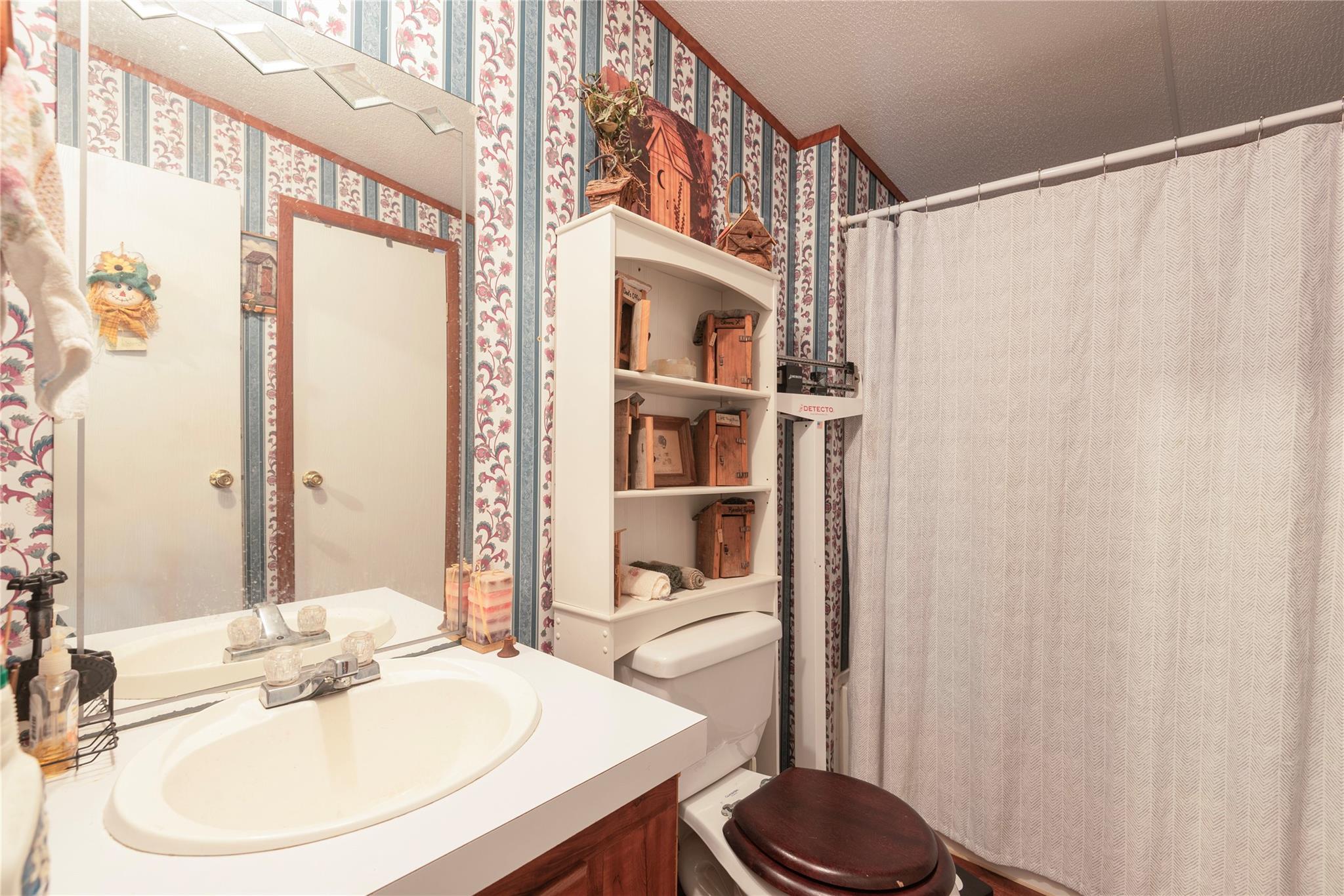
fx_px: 597
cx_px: 672
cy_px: 448
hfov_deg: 96.7
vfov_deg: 73.8
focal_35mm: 16
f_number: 7.1
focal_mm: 16
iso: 100
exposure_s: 2.5
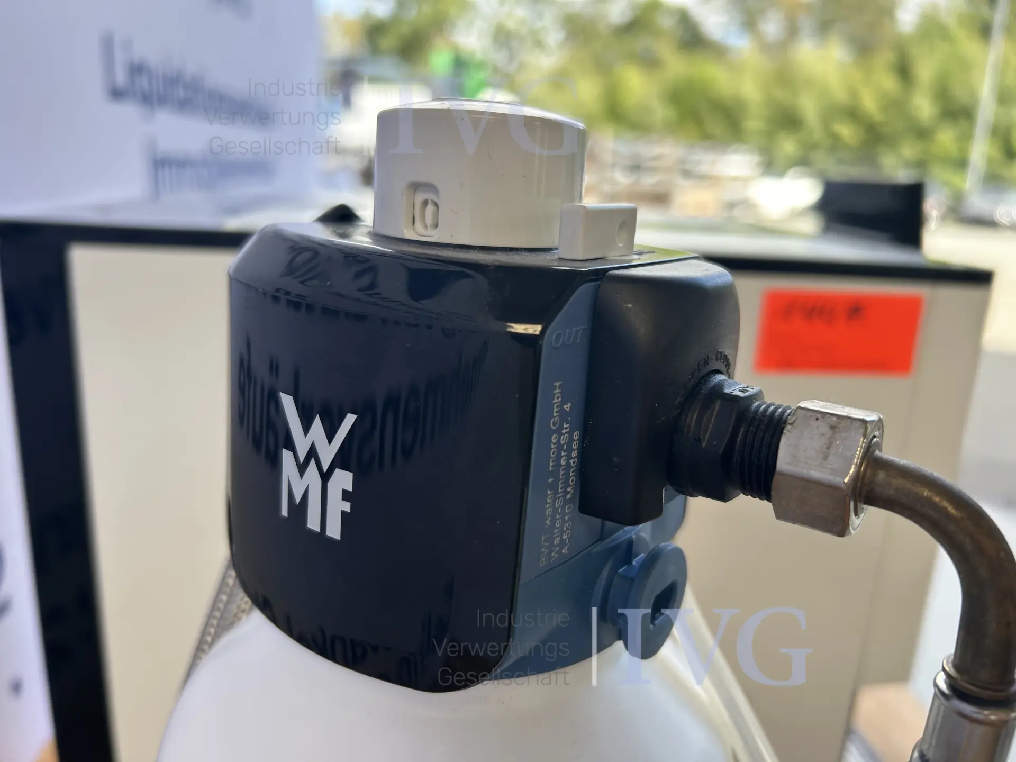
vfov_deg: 53.1
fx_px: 763
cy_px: 381
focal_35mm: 26
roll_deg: -2.8
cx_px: 508
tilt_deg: -14.0
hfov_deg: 67.3
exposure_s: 1/375
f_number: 1.5
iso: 50
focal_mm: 5.7
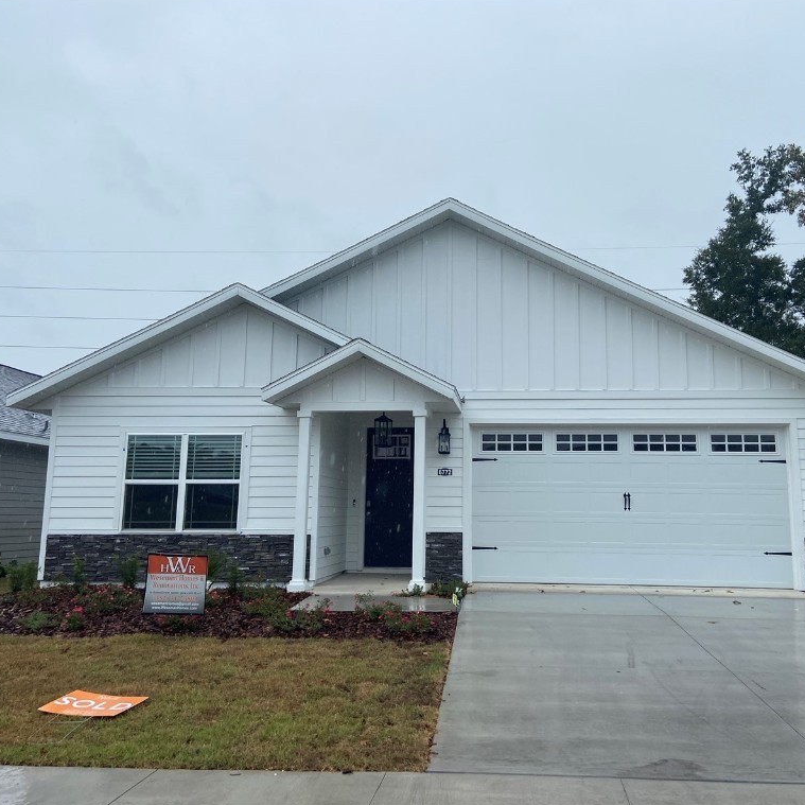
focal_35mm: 31
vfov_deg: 52.5
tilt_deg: +9.5
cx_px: 443
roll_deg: -1.0
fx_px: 816
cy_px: 401
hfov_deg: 52.4
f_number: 1.8
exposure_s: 1/998
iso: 32
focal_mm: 4.25
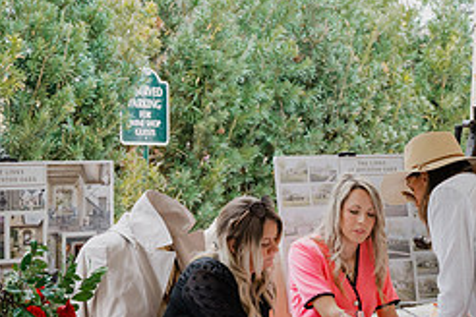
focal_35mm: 132
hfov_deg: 15.5
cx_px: 356
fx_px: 1745
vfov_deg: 10.4
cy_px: 254
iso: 800
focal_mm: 56
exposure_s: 1/320
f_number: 5.6
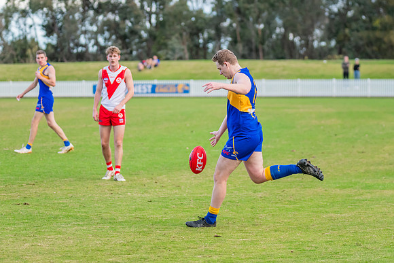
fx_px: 2435
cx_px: 217
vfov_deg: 6.2
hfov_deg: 9.3
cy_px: 106
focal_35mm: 222
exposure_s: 1/1250
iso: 1000
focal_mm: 170
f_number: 4
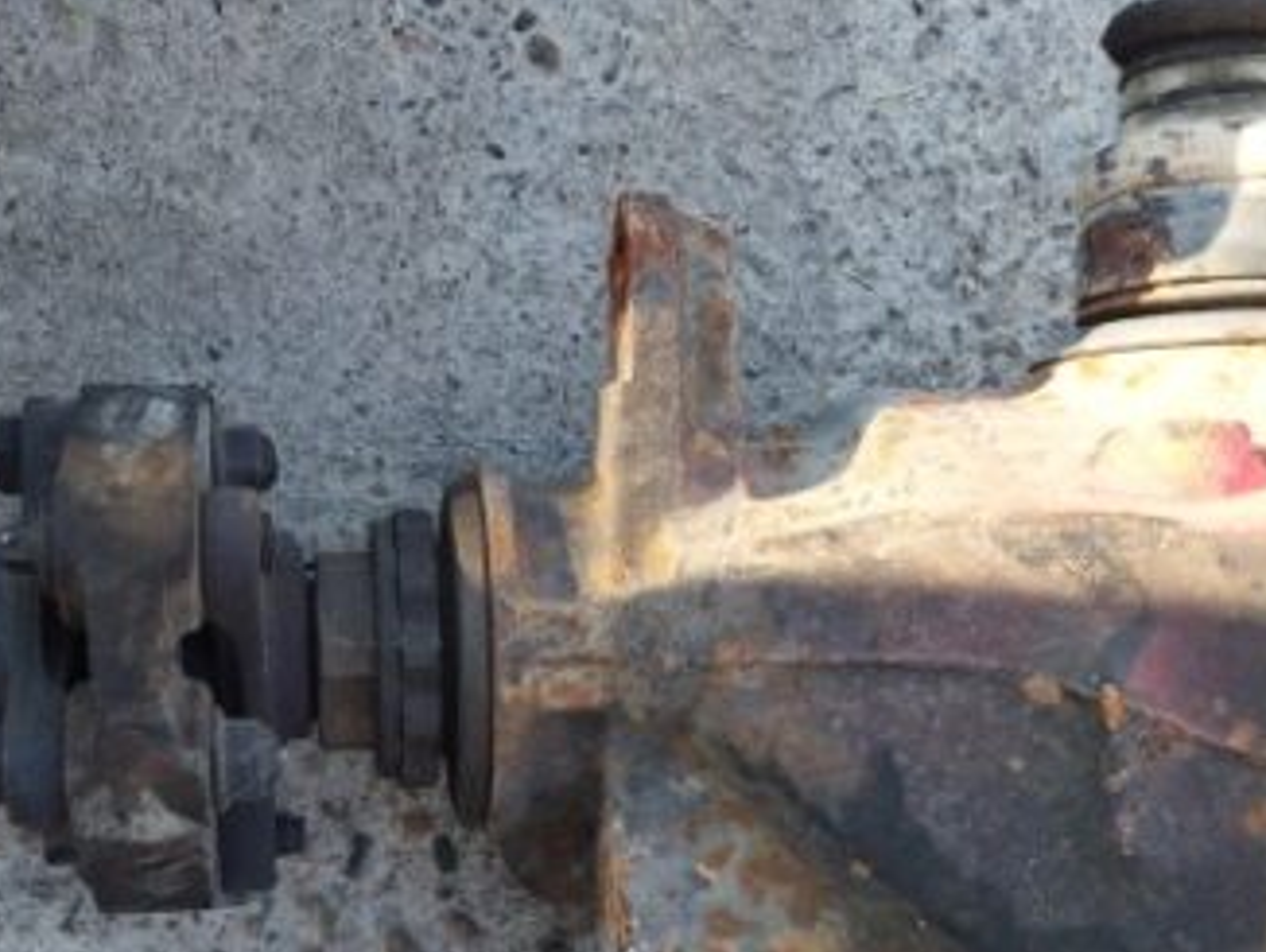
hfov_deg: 40.9
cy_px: 738
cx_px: 800
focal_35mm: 46
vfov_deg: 30.9
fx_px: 1684
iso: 40
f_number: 1.8
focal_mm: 5.23
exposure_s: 1/116
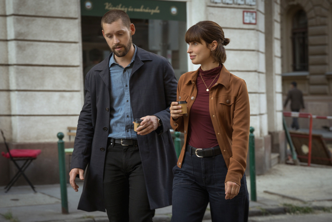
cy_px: 111
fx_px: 931
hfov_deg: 20.2
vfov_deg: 13.6
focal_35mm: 101
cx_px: 166
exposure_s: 1/200
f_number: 5
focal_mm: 101
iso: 400
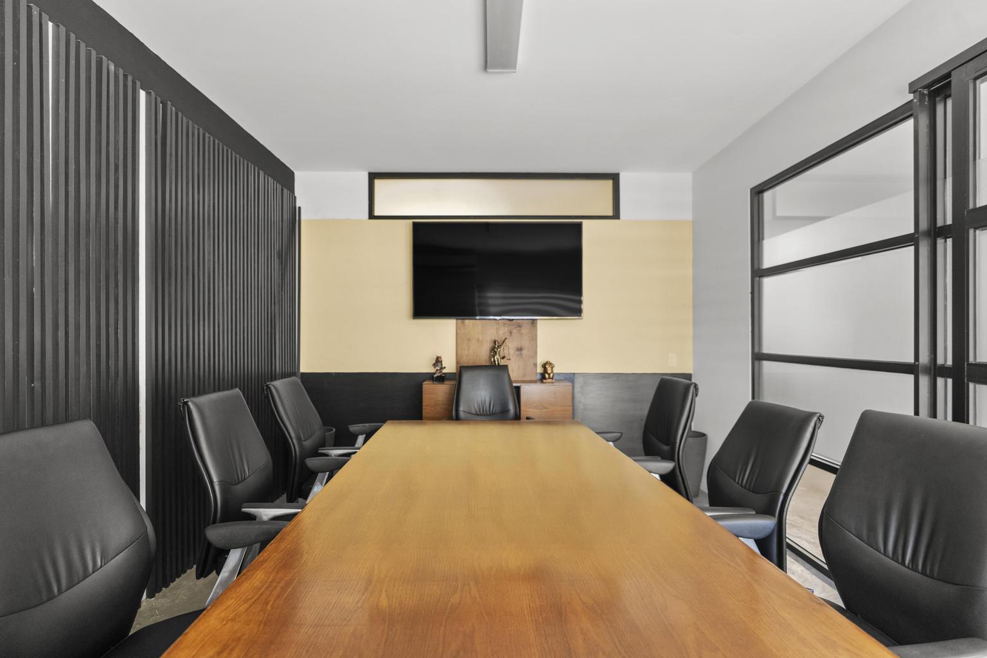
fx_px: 439
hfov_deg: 96.7
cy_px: 329
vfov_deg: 73.7
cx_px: 494
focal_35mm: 16
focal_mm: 16
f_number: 2.8
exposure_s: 1/30
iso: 1000
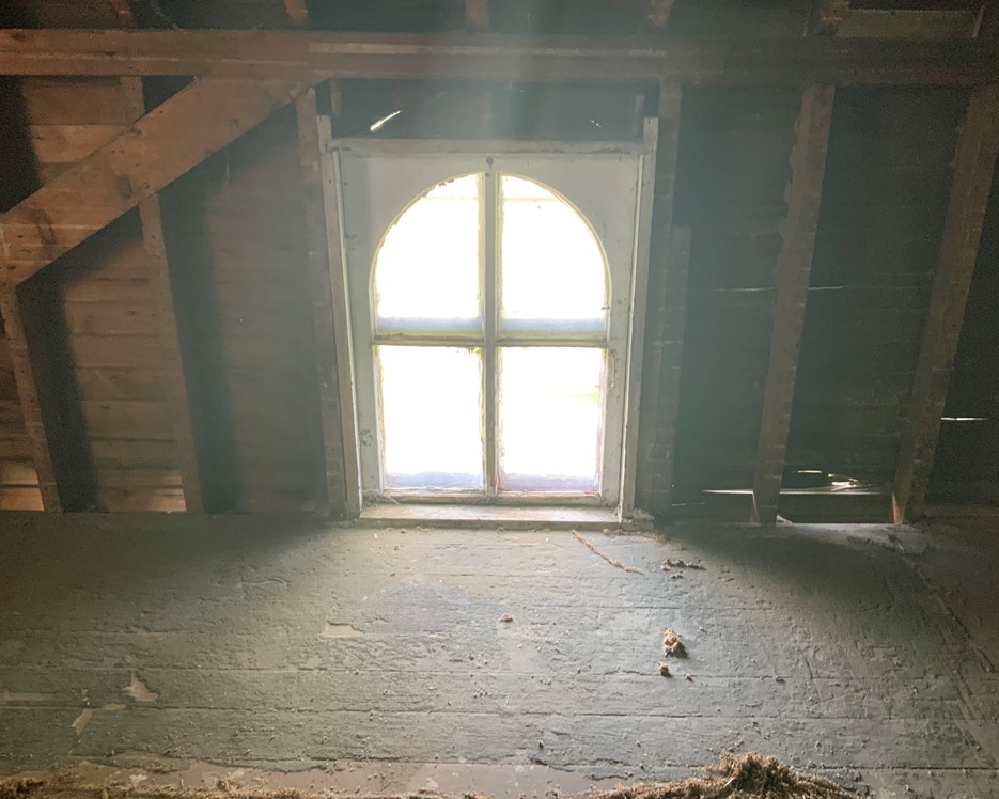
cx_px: 512
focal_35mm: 31
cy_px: 395
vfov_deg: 47.1
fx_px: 917
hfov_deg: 57.2
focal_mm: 3
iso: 100
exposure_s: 1/60
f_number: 1.8
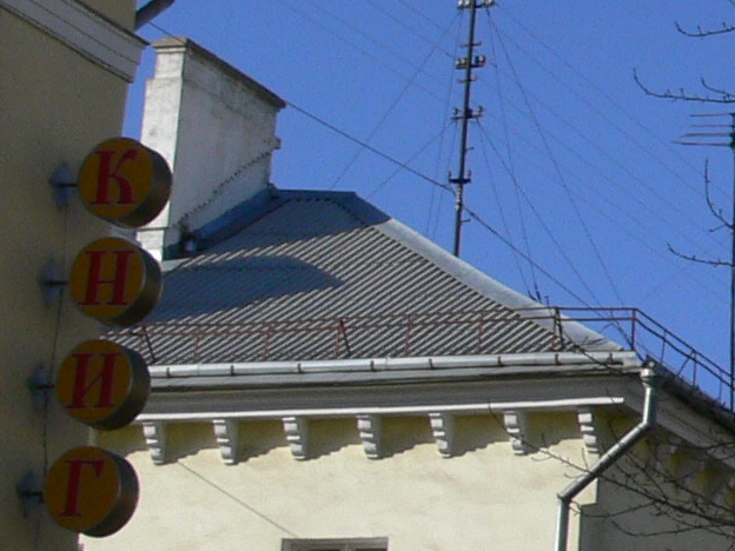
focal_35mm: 183
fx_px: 3886
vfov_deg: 8.1
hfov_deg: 9.9
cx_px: 1580
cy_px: 224
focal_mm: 7.4
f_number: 6.3
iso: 80
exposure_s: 1/400
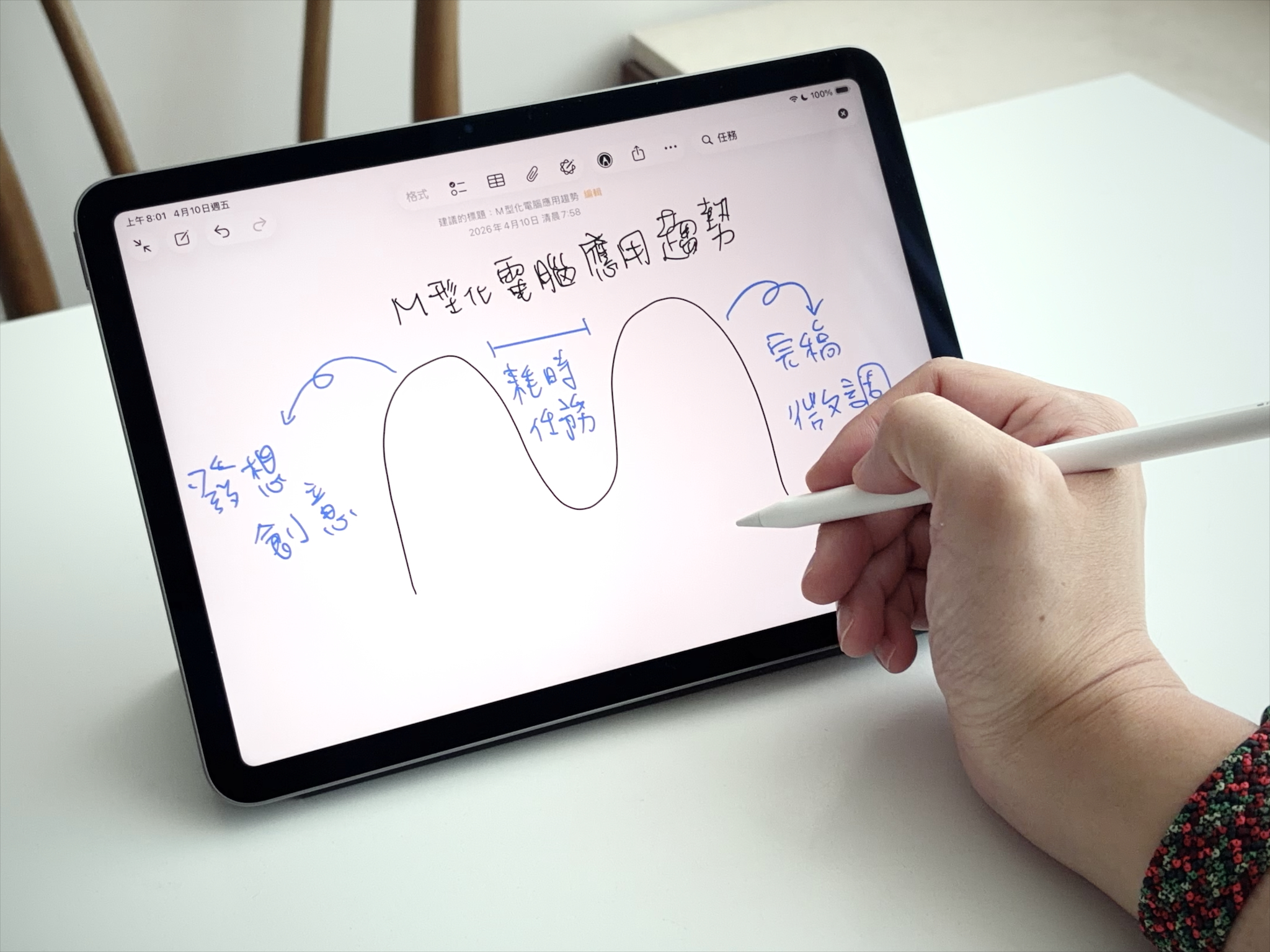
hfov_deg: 39.7
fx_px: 1761
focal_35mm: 48
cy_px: 476
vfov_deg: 30.3
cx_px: 635
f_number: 1.6
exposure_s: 1/122
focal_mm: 5.96
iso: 100
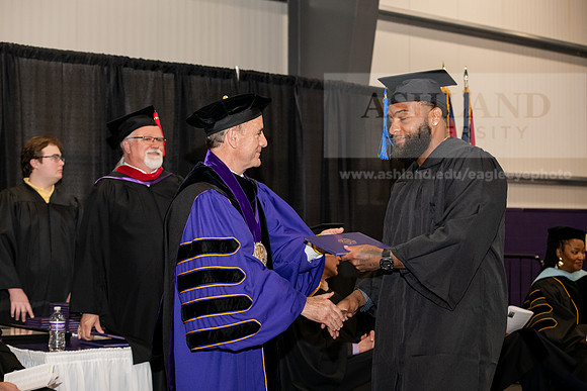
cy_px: 196
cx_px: 294
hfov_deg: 28.8
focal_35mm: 70
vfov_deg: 19.5
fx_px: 1142
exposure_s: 1/200
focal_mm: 70
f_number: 5.6
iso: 2000
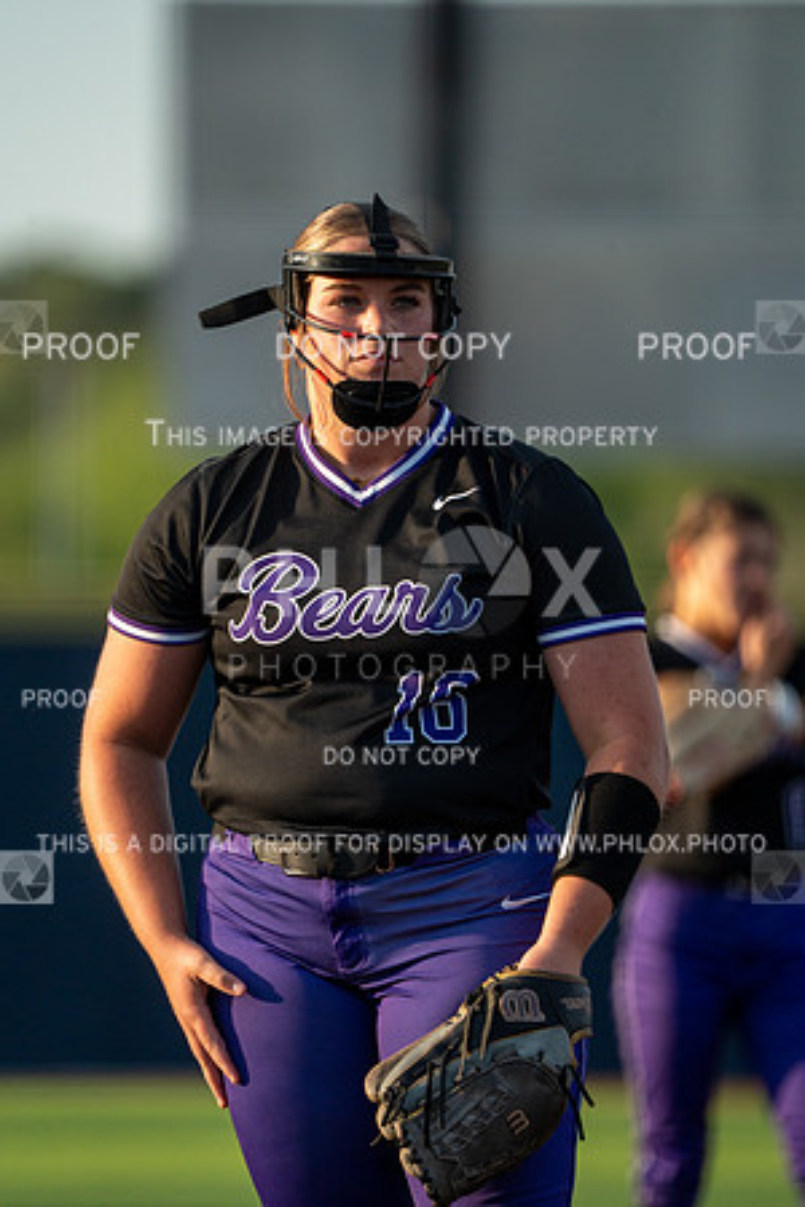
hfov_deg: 2.3
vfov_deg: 3.4
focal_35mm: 600
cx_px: 402
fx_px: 20123
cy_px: 604
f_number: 6.3
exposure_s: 1/1600
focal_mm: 600
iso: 400
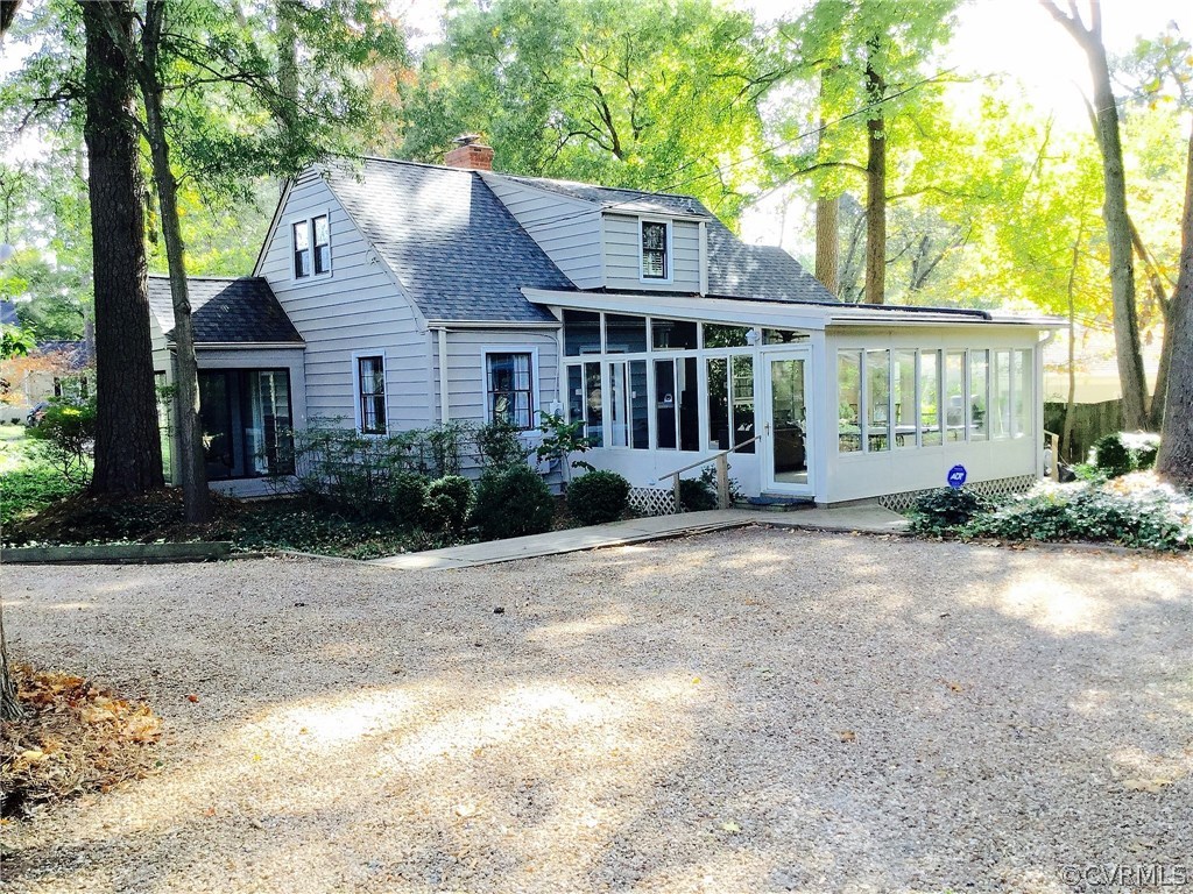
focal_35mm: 31
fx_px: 1068
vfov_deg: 45.4
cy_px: 447
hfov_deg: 58.4
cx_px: 596
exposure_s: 1/120
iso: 40
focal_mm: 3.3
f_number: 2.4
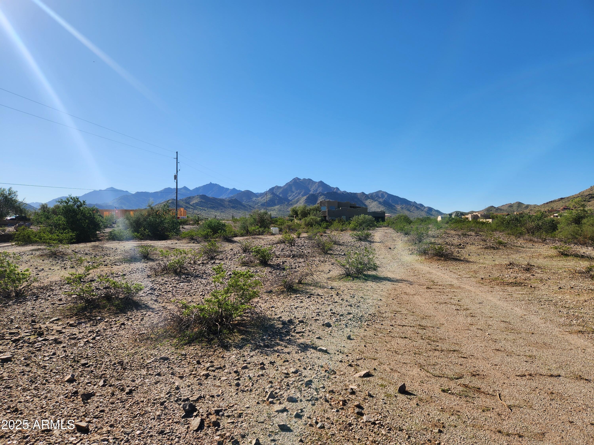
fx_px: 395
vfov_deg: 58.9
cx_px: 297
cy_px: 222
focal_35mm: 23
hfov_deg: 73.9
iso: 20
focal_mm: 5.4
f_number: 1.8
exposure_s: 1/2192
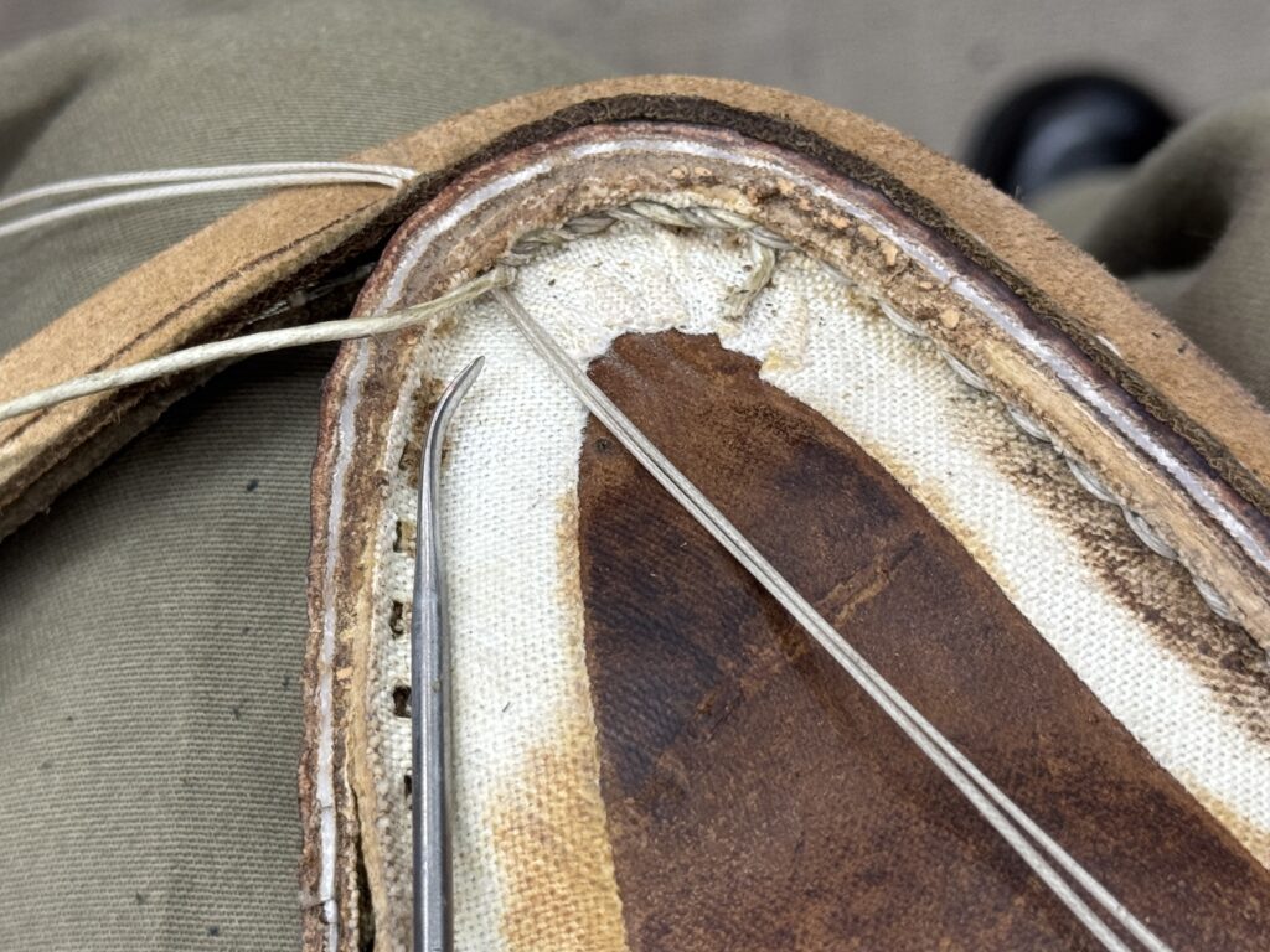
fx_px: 1761
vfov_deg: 30.3
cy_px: 476
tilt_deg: -79.0
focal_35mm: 48
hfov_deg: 39.7
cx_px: 635
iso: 100
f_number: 1.78
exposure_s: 1/60
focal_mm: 6.76
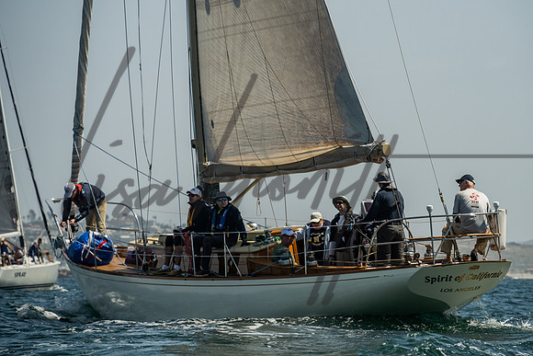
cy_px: 157
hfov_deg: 7.8
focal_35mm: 265
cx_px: 333
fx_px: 3929
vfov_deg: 5.2
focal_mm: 200
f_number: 6.3
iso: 320
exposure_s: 1/1000
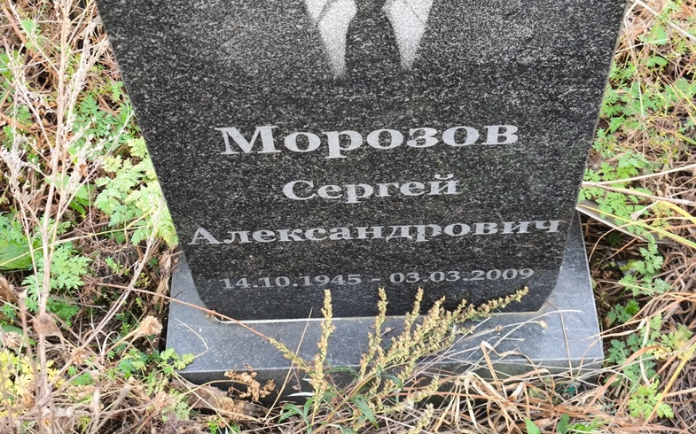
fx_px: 1024
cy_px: 178
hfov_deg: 37.5
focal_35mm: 54
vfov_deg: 23.9
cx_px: 343
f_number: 1.7
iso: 200
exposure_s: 1/50
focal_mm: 4.71
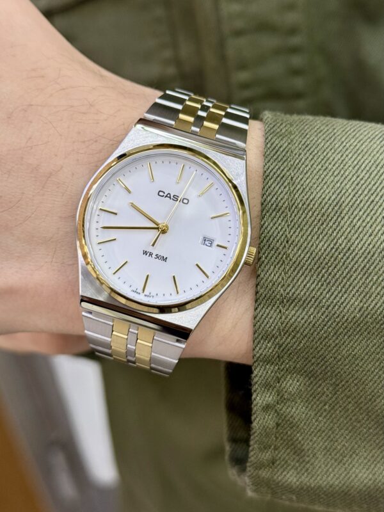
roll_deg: +22.1
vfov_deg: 39.7
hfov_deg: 30.3
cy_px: 256
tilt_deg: -28.3
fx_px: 710
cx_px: 192
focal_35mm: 48
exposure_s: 1/100
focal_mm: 6.76
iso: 100
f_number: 1.78
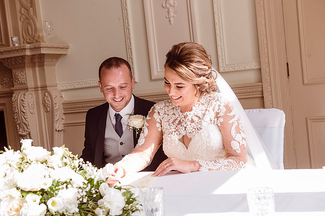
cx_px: 162
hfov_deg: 38.9
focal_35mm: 51
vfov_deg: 26.5
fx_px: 460
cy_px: 107
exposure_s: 1/200
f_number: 5.6
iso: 500
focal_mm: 50
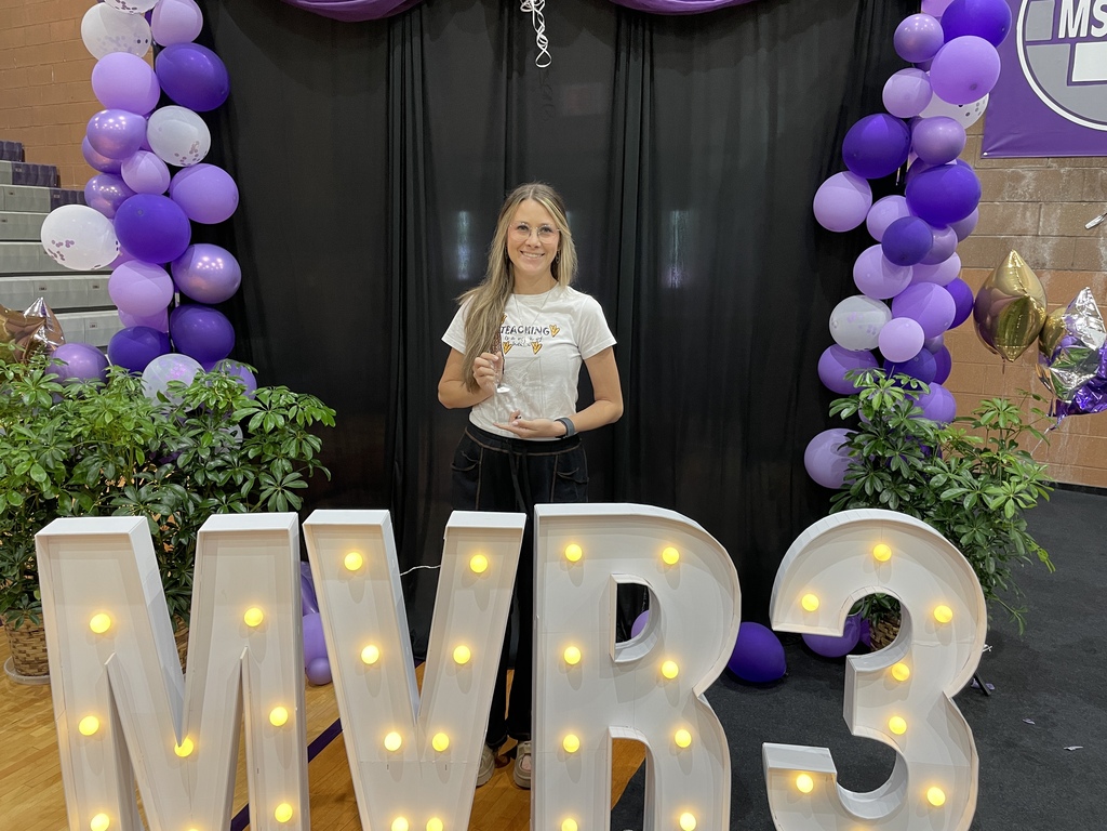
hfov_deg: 67.3
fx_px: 831
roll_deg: -0.8
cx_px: 554
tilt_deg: -10.8
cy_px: 416
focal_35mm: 26
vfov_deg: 53.1
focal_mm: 4.2
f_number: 1.6
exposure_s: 1/60
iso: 125
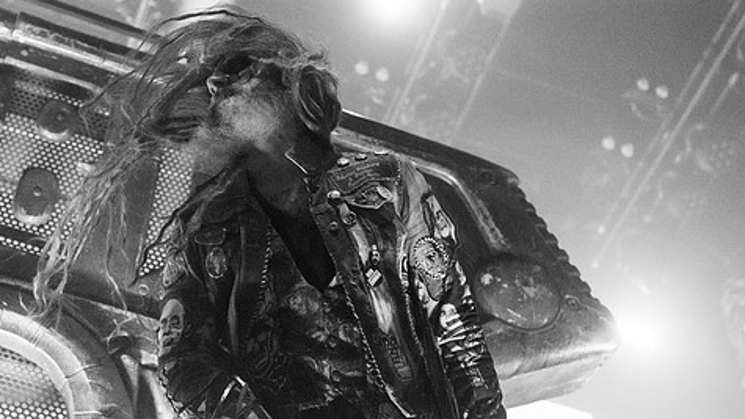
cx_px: 358
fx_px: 1501
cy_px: 223
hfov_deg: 27.9
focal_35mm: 76
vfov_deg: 15.9
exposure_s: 1/500
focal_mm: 55
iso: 3200
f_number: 4
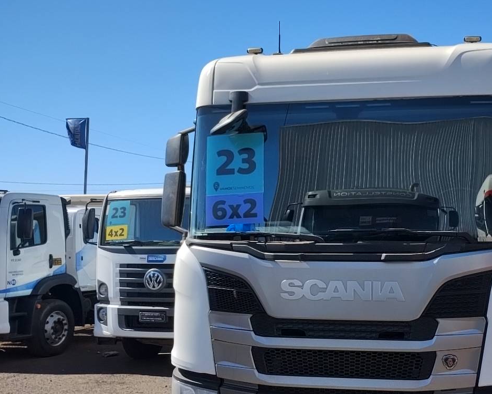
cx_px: 352
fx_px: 612
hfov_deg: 42.8
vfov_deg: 35.5
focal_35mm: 42
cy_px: 241
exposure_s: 1/631
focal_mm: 4.27
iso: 100
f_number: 1.8
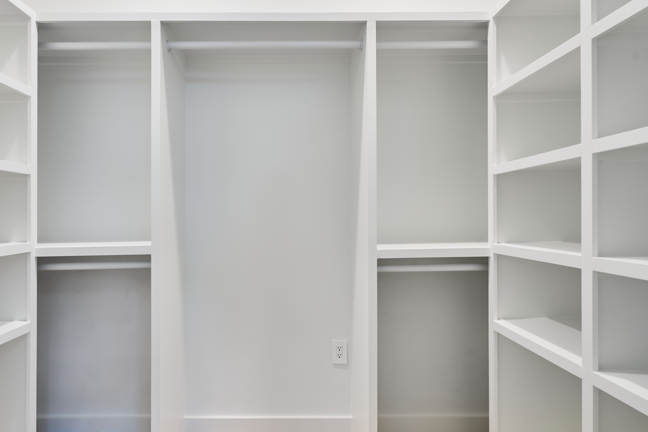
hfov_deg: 83.4
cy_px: 203
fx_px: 360
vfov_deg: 61.9
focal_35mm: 20
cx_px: 276
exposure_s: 1.3
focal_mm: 17
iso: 100
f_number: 8
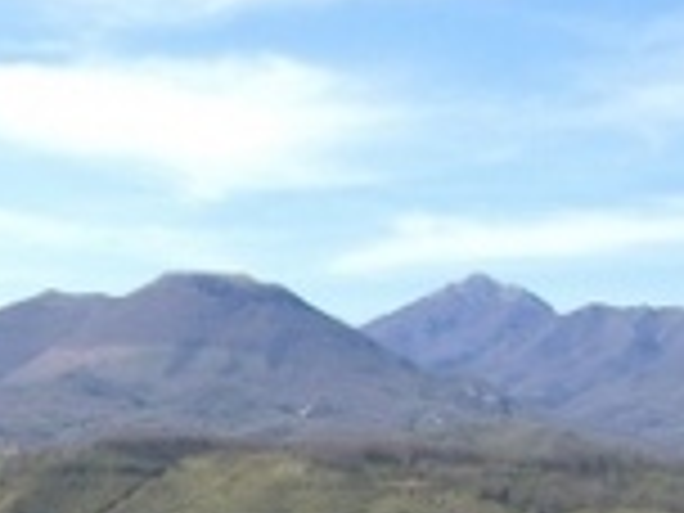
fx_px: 2371
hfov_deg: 15.8
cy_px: 688
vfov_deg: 12.0
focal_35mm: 120
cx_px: -126
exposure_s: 1/1000
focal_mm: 7.9
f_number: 2.8
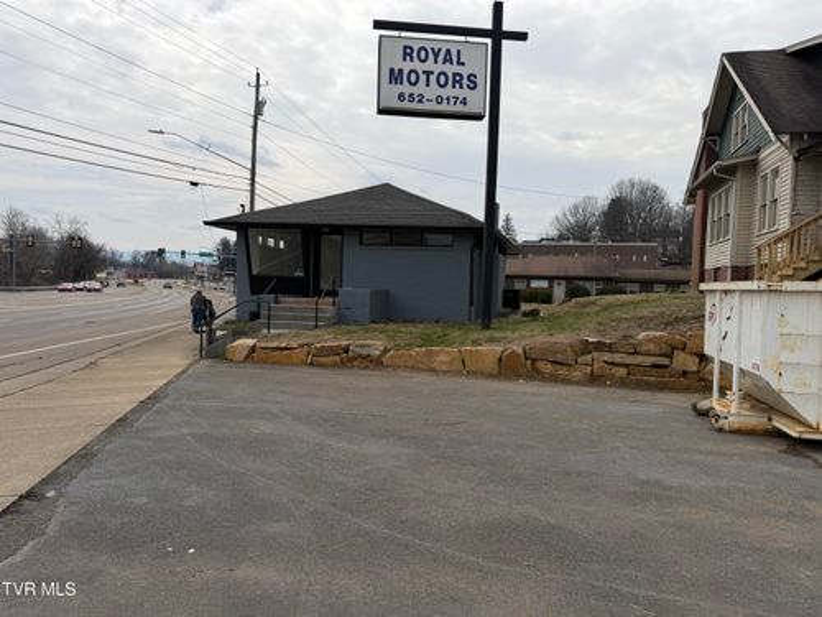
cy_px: 308
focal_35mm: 24
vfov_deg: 56.8
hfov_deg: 71.6
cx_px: 411
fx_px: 570
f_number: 1.78
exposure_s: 1/7353
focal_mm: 6.76
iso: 80
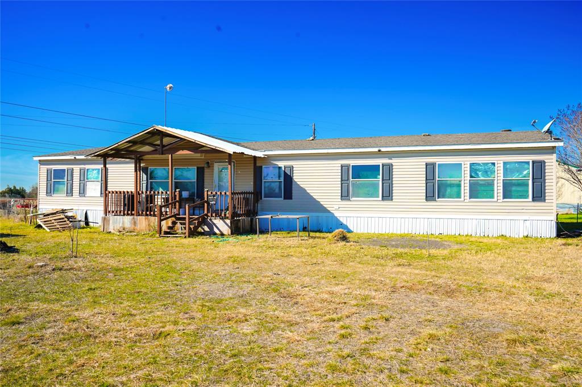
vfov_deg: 46.4
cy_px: 194
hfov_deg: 65.5
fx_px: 452
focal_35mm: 28
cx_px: 291
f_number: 10
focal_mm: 28
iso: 100
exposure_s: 1/200
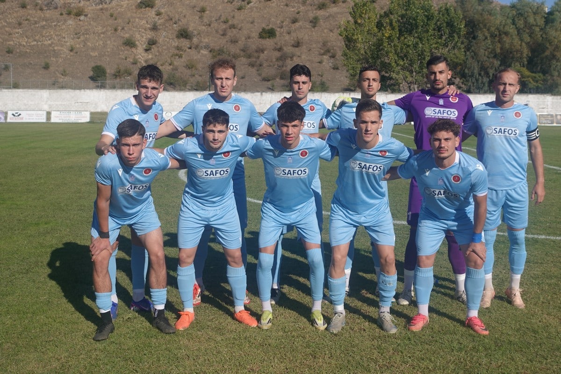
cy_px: 187
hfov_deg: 41.1
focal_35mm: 48
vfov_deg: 28.1
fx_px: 748
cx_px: 280
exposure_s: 1/200
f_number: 4
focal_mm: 18
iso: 125
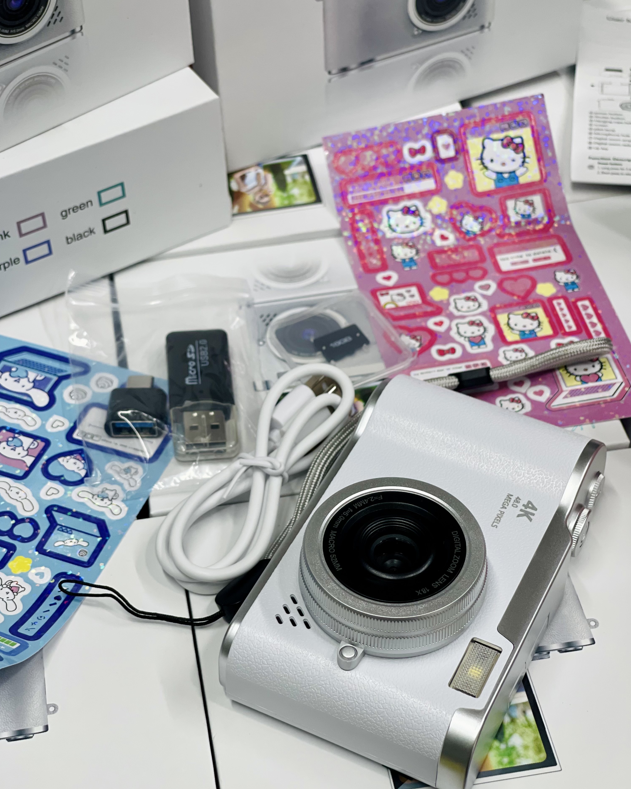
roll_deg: +0.7
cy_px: 402
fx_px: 1564
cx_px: 315
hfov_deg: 22.8
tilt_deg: -44.6
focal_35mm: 67
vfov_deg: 28.3
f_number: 2.2
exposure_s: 1/100
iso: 64
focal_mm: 7.5
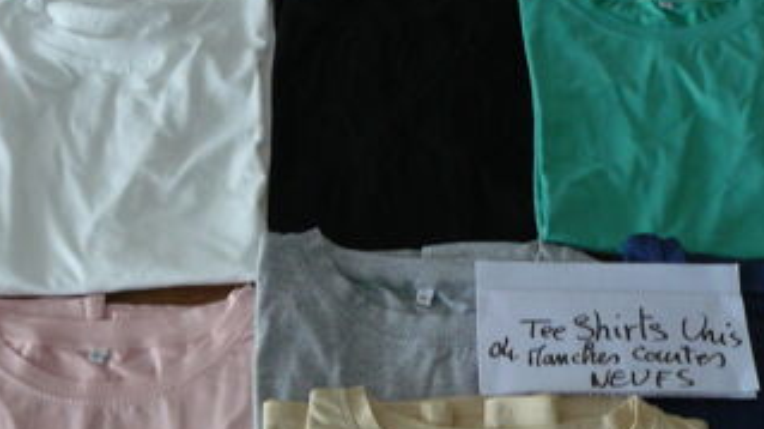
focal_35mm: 59
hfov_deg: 35.5
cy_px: 338
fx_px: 1195
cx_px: 398
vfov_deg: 20.1
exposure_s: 1/30
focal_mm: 6
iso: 160
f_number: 2.8
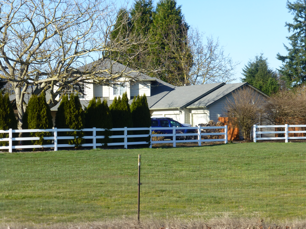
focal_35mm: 96
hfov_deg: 20.4
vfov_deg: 15.4
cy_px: 114
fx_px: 849
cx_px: 153
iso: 100
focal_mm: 17.1
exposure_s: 1/320
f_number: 5.3
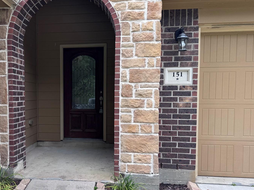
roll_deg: +0.0
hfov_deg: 49.0
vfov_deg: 38.6
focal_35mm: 37
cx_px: 78
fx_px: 271
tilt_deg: -4.2
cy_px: 108
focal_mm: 6.76
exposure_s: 1/730
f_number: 1.78
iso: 80
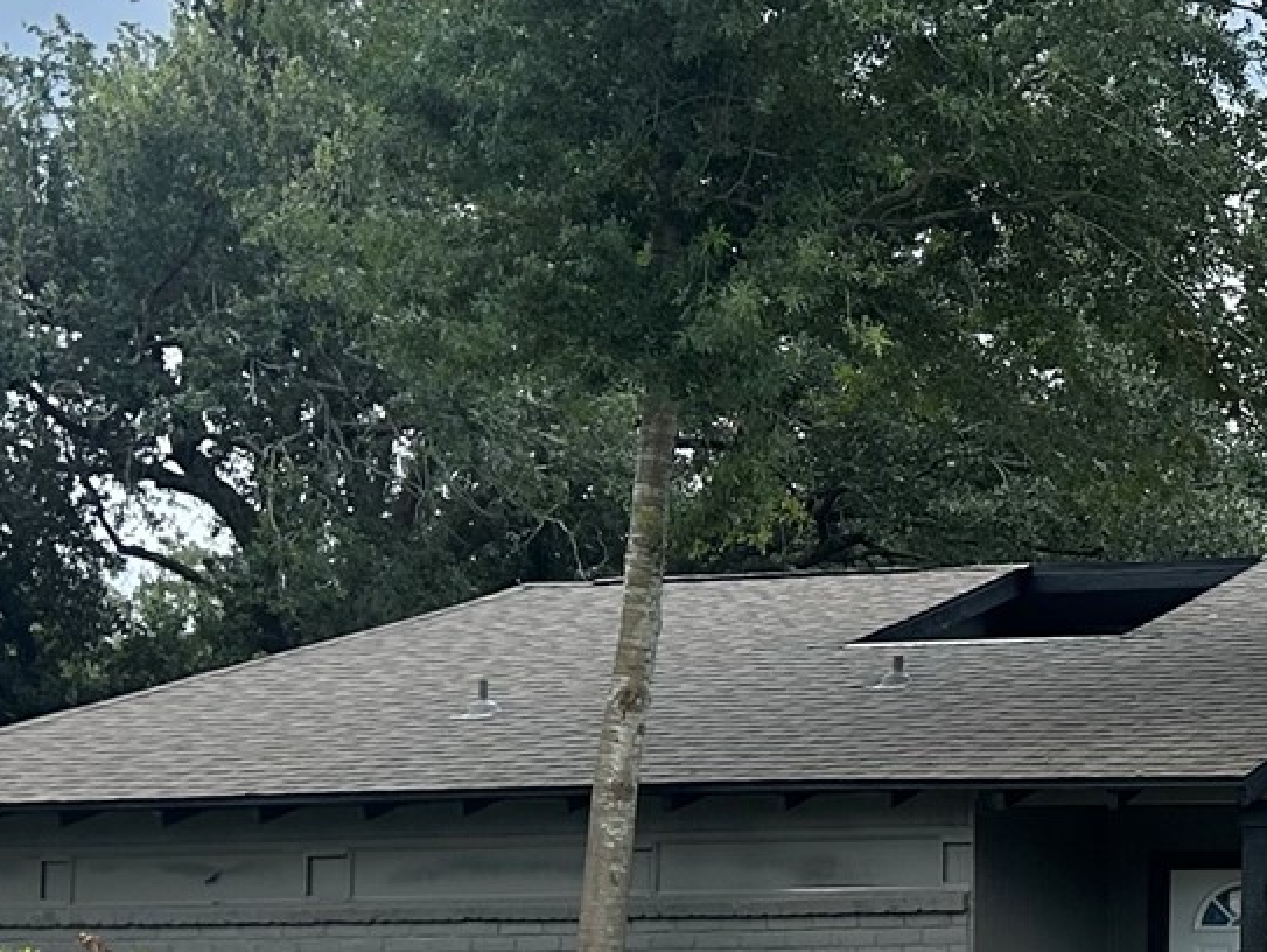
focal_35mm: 98
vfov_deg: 15.0
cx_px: 1608
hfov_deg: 18.7
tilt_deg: +3.9
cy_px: 786
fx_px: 3589
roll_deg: -0.1
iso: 50
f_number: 1.5
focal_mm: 5.7
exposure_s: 1/1869
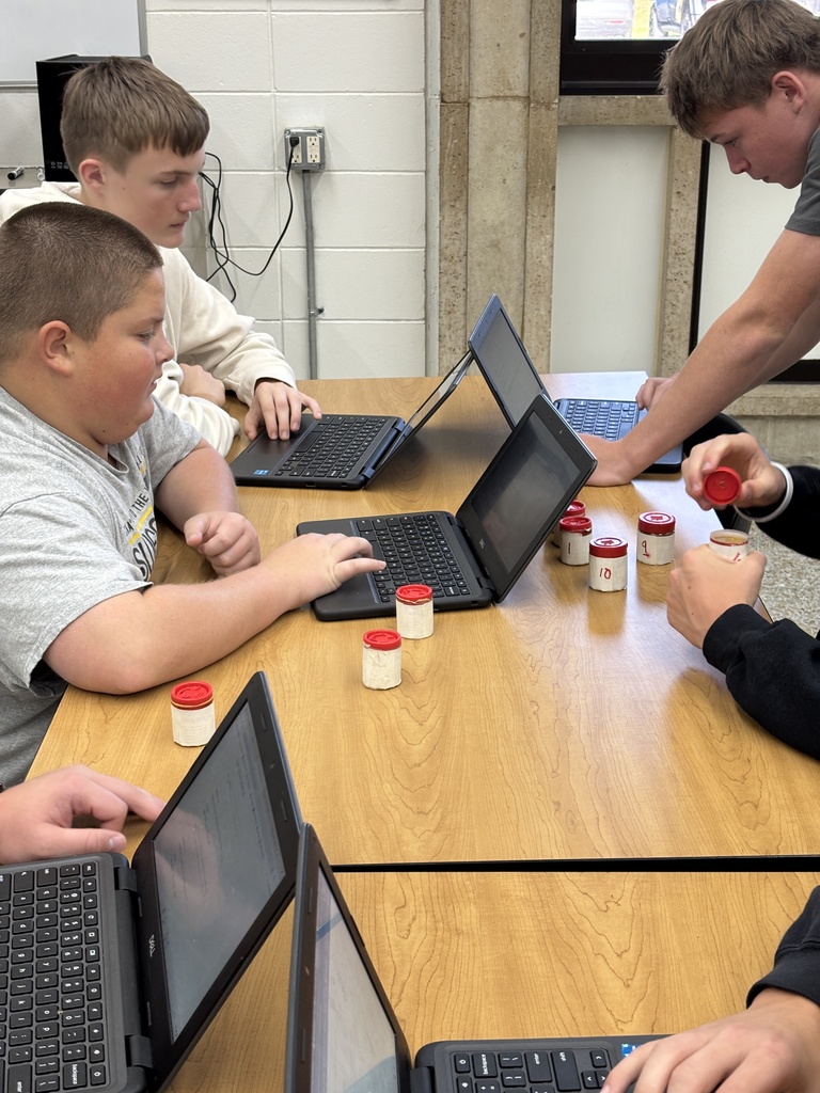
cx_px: 410
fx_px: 1642
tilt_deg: -19.9
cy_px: 546
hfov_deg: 28.0
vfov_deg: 36.8
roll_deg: +0.2
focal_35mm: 52
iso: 80
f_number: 1.6
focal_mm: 5.96
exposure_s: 1/60
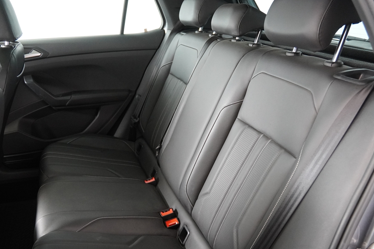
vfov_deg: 44.2
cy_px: 123
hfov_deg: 62.6
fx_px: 307
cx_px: 178
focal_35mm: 30
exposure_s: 1/160
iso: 3200
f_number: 2.8
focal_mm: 17
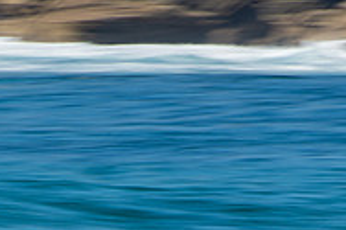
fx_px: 17813
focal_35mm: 1855
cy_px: 279
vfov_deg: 0.7
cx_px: -4
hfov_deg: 1.1
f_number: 22
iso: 100
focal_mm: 400
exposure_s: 1/20
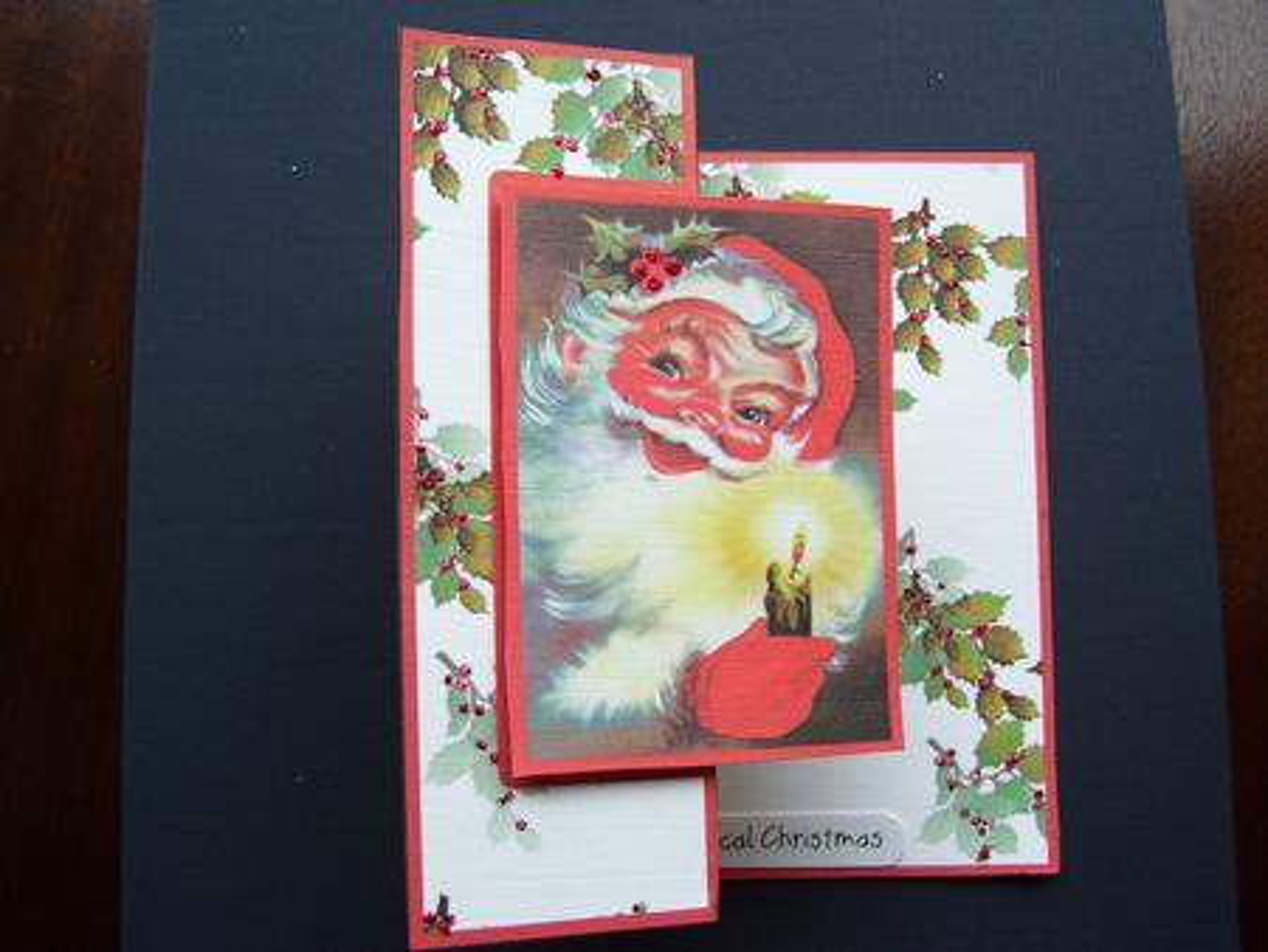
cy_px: 476
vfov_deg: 39.7
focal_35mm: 36
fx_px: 1319
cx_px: 634
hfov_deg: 51.3
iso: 80
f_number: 2.7
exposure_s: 1/180
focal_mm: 6
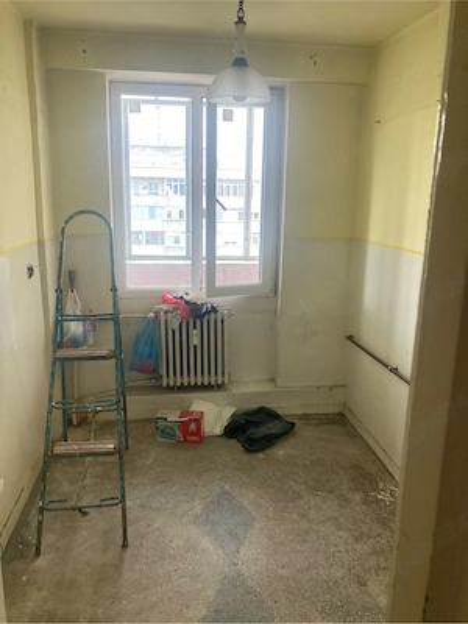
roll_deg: -0.8
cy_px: 312
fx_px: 505
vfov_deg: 63.4
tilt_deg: -12.4
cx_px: 234
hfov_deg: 49.7
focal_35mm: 28
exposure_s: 1/94
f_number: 1.8
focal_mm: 3.99
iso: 80
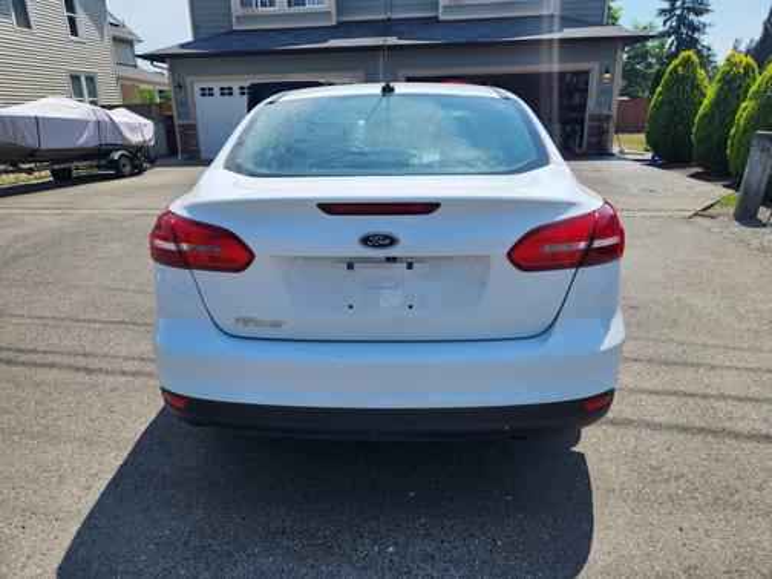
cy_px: 290
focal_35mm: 23
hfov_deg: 73.9
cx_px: 386
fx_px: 513
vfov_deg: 58.9
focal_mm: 5.4
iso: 20
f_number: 1.8
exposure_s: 1/1628
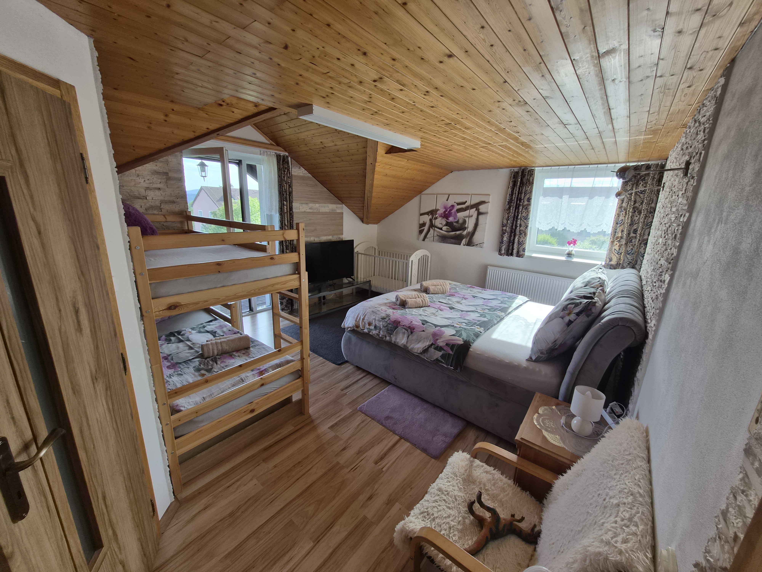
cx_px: 381
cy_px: 286
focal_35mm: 13
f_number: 2.2
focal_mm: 1.7
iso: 32
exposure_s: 1/50
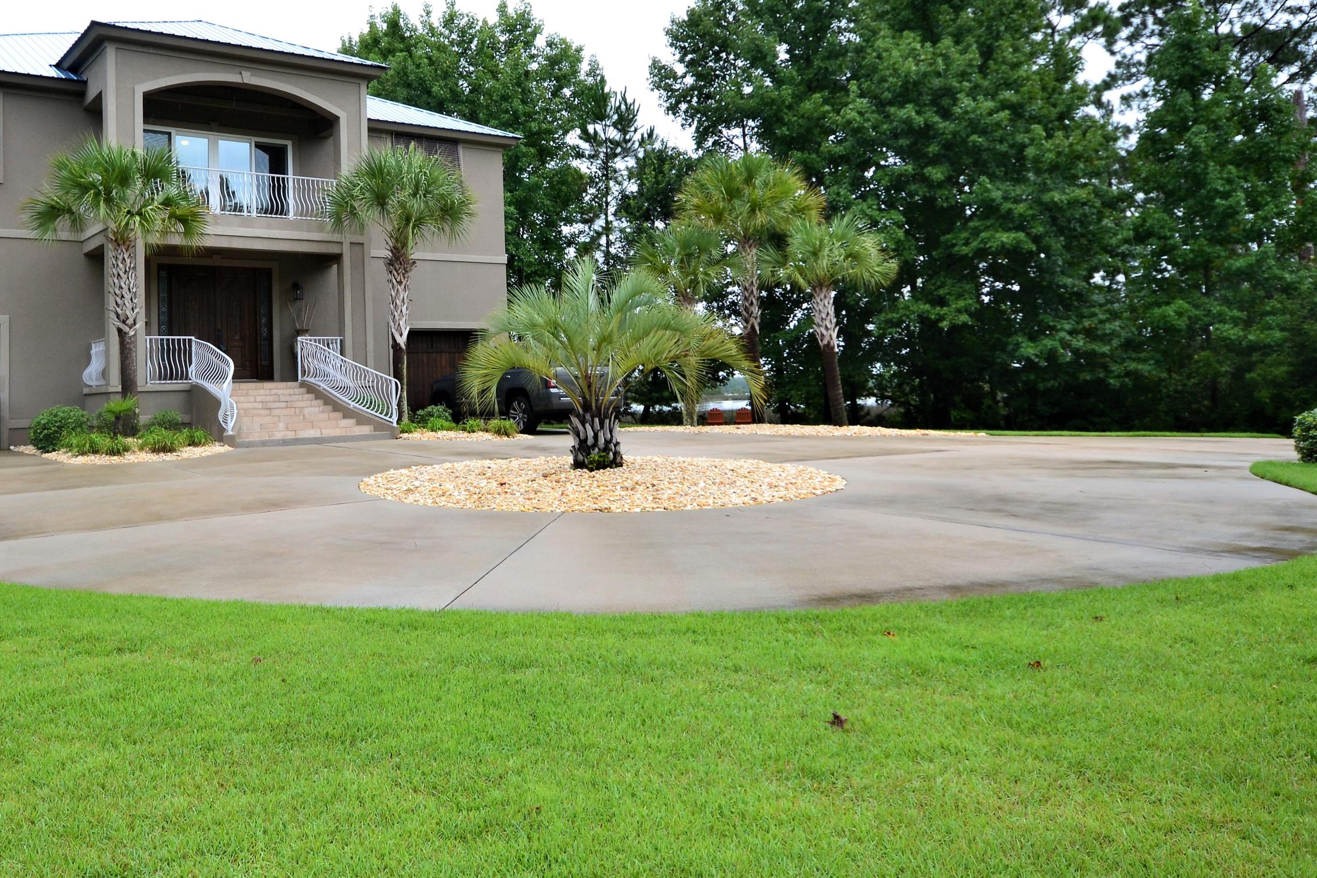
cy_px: 306
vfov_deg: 45.8
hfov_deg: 64.4
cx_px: 482
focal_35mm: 28
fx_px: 1024
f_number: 10
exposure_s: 1/200
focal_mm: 14
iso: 400
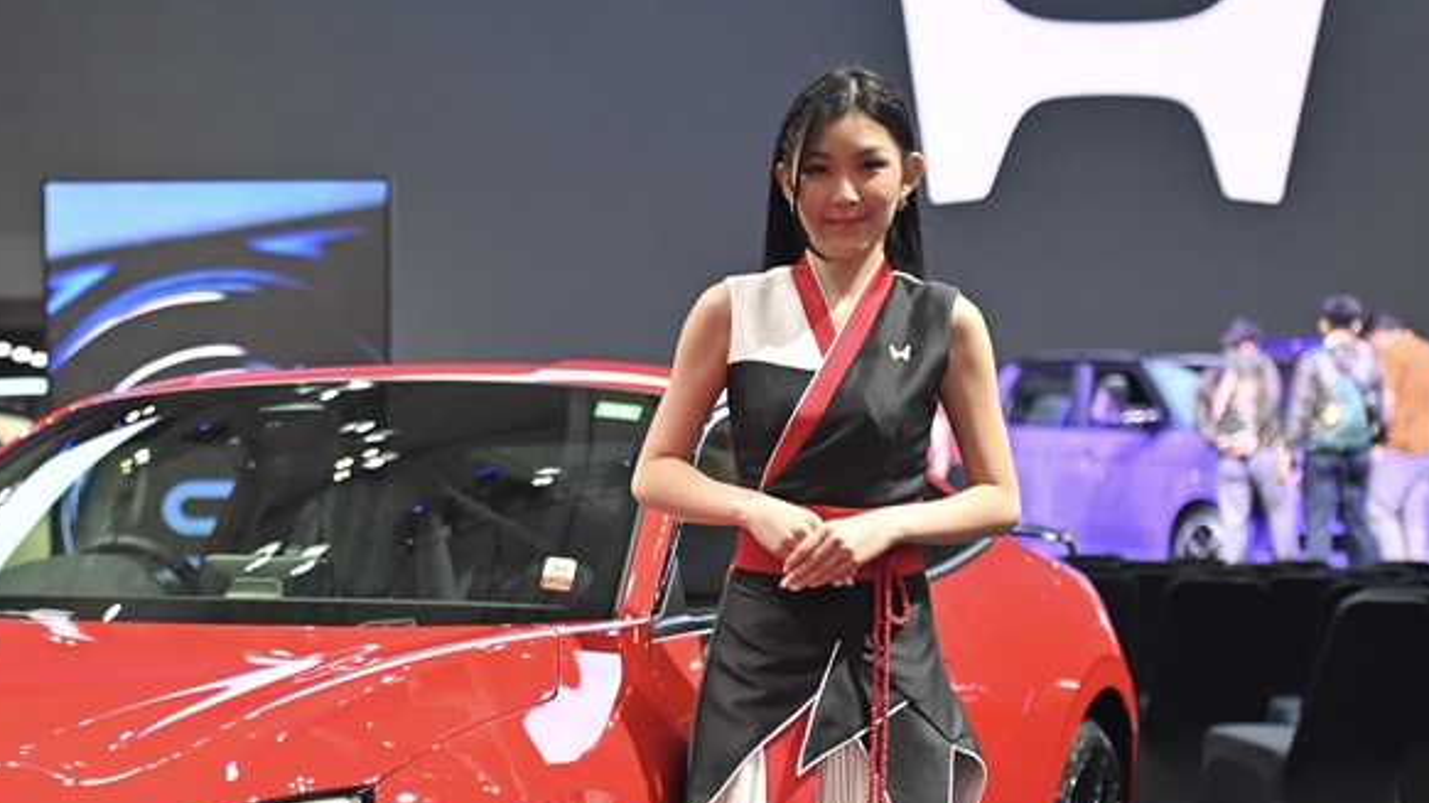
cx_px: 363
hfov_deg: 32.7
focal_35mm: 63
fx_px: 2386
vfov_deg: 18.6
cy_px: 793
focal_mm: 35
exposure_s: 1/400
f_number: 1.4
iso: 400
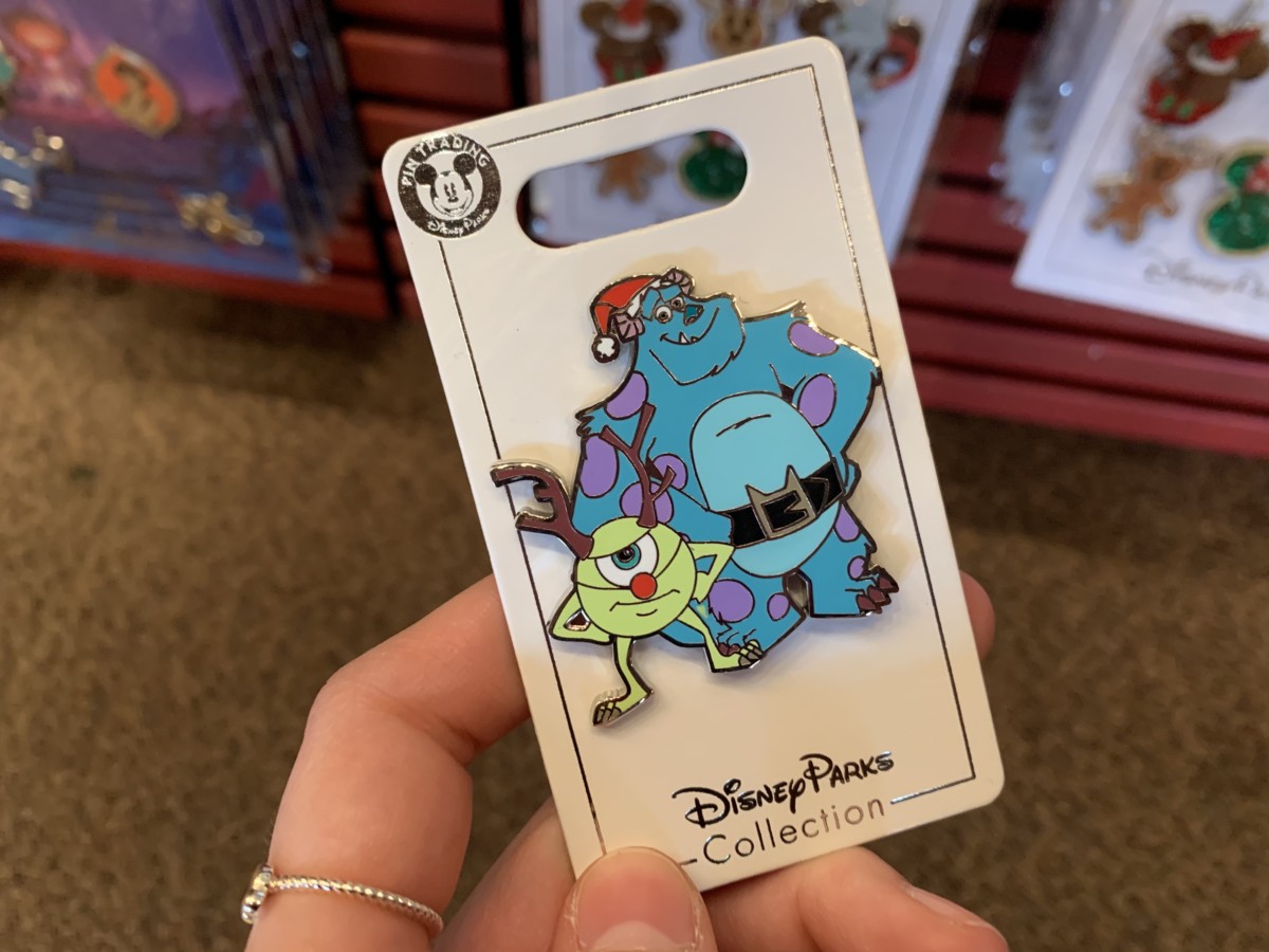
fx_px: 953
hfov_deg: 67.3
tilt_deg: -56.0
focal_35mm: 26
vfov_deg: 53.1
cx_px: 634
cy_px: 476
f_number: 1.8
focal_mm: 4.25
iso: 320
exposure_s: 1/40
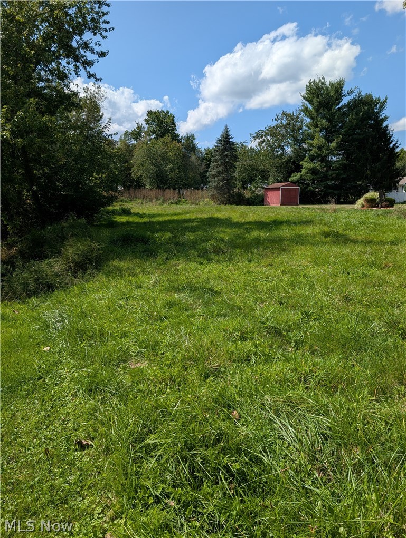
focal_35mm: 24
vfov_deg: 71.5
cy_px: 269
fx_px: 374
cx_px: 203
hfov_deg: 56.9
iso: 22
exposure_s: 1/1689
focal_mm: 6.9
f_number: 1.68
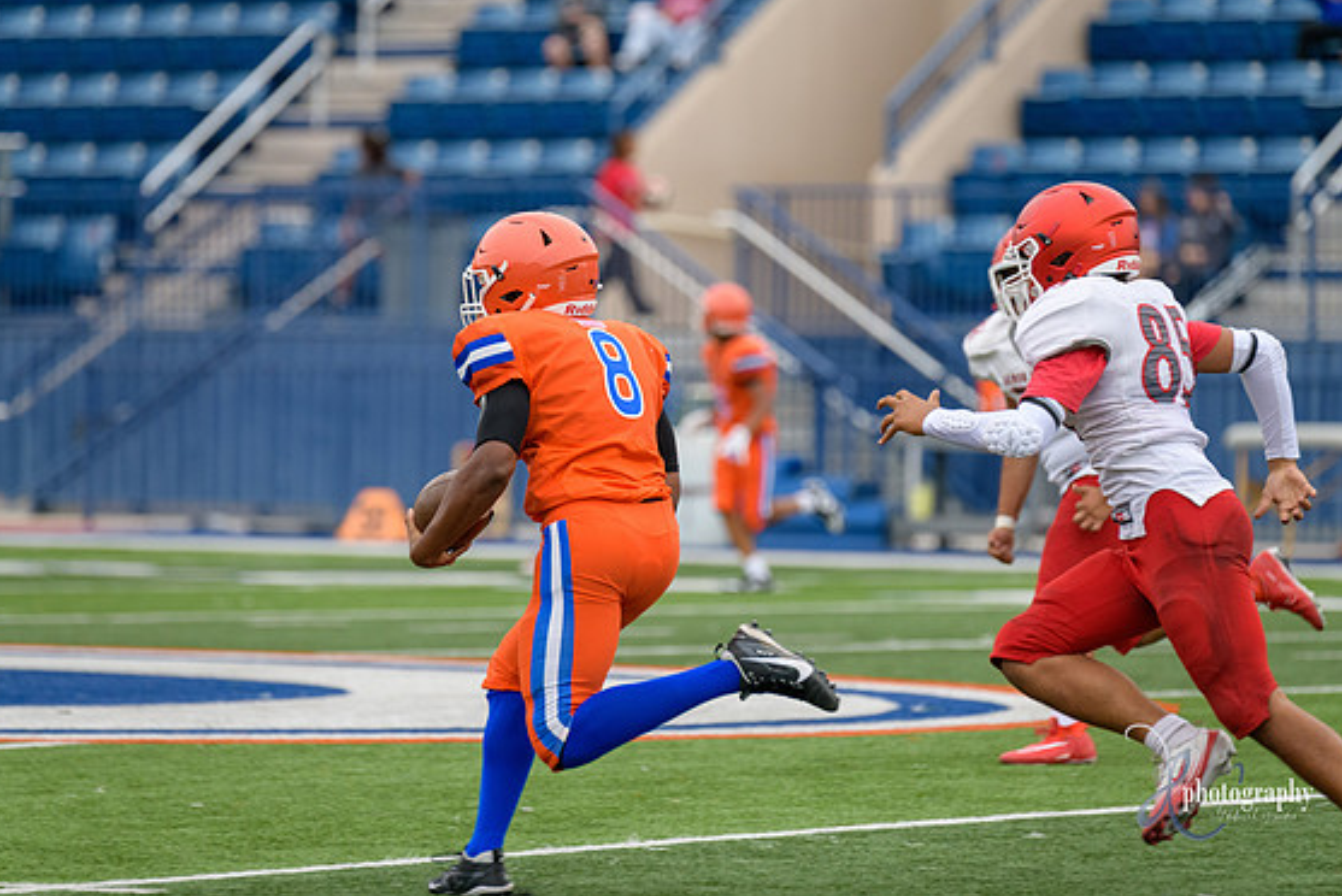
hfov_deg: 7.3
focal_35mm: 281
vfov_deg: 4.9
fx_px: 10480
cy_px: 435
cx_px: 684
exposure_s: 1/800
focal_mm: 270
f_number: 3.5
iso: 1250
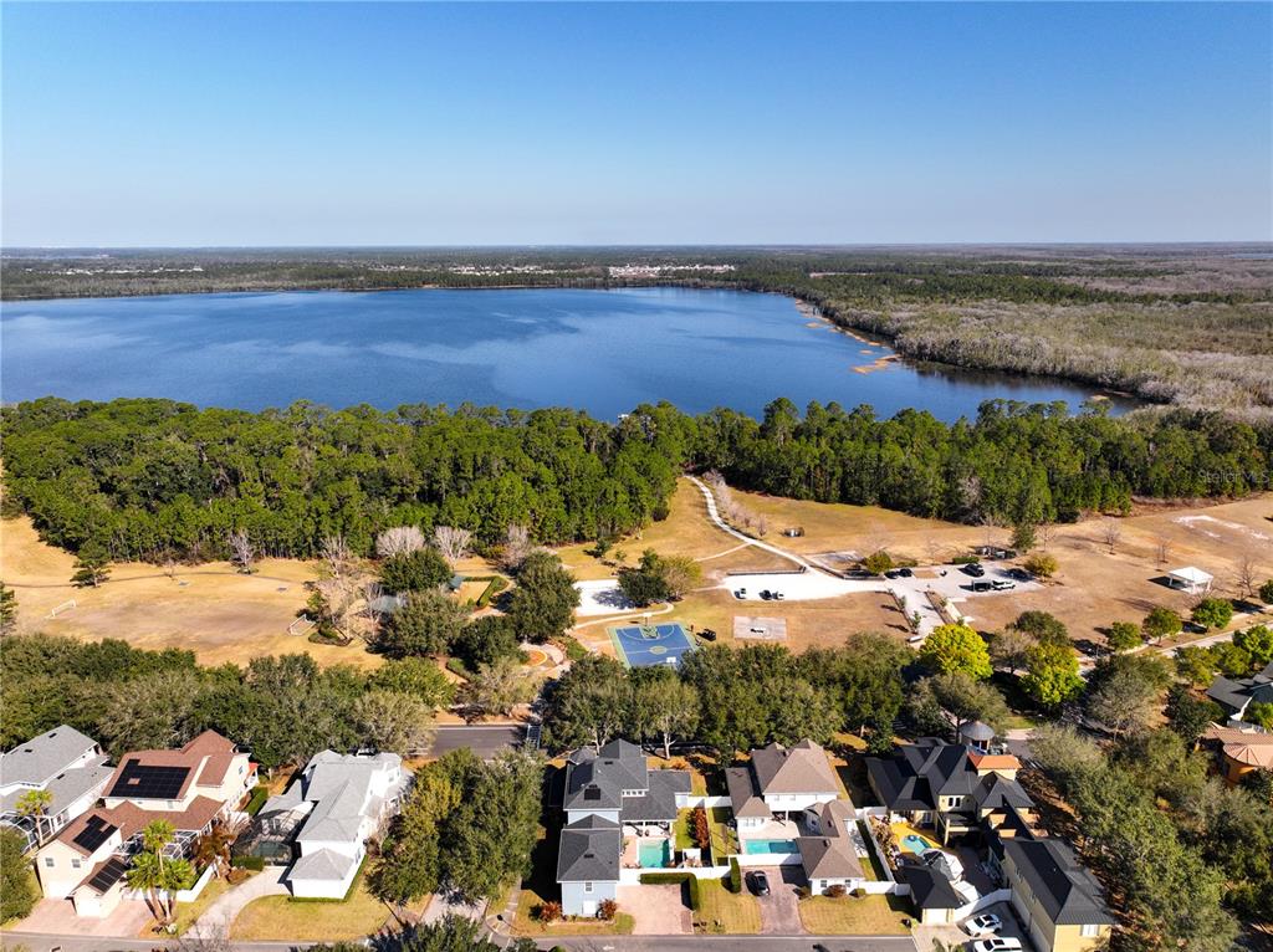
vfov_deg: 56.7
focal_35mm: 24
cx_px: 636
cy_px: 476
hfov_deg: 71.6
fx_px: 882
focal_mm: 12.29
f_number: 2.8
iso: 100
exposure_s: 1/50
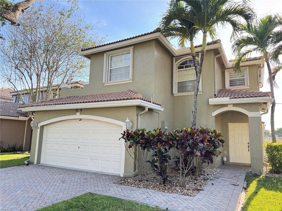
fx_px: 196
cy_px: 106
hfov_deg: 71.6
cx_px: 141
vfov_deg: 56.8
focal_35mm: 24
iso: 80
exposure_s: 1/350
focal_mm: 6.76
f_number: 1.78
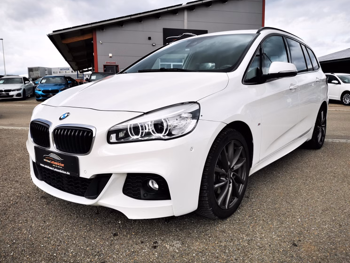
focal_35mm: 29
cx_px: 180
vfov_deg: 48.2
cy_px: 128
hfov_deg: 61.6
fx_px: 293
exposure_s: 1/956
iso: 50
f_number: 1.8
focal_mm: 5.58
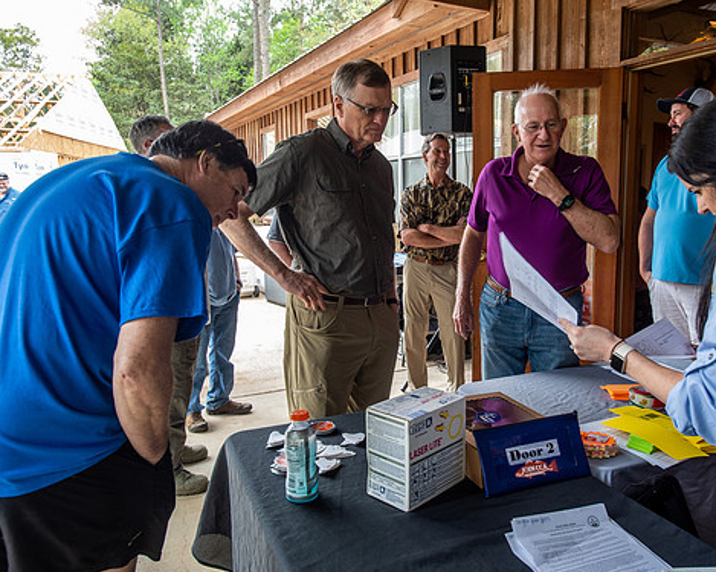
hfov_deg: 60.0
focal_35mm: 29
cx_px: 423
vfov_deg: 50.0
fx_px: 614
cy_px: 282
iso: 400
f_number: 5.6
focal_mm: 25
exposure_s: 1/40
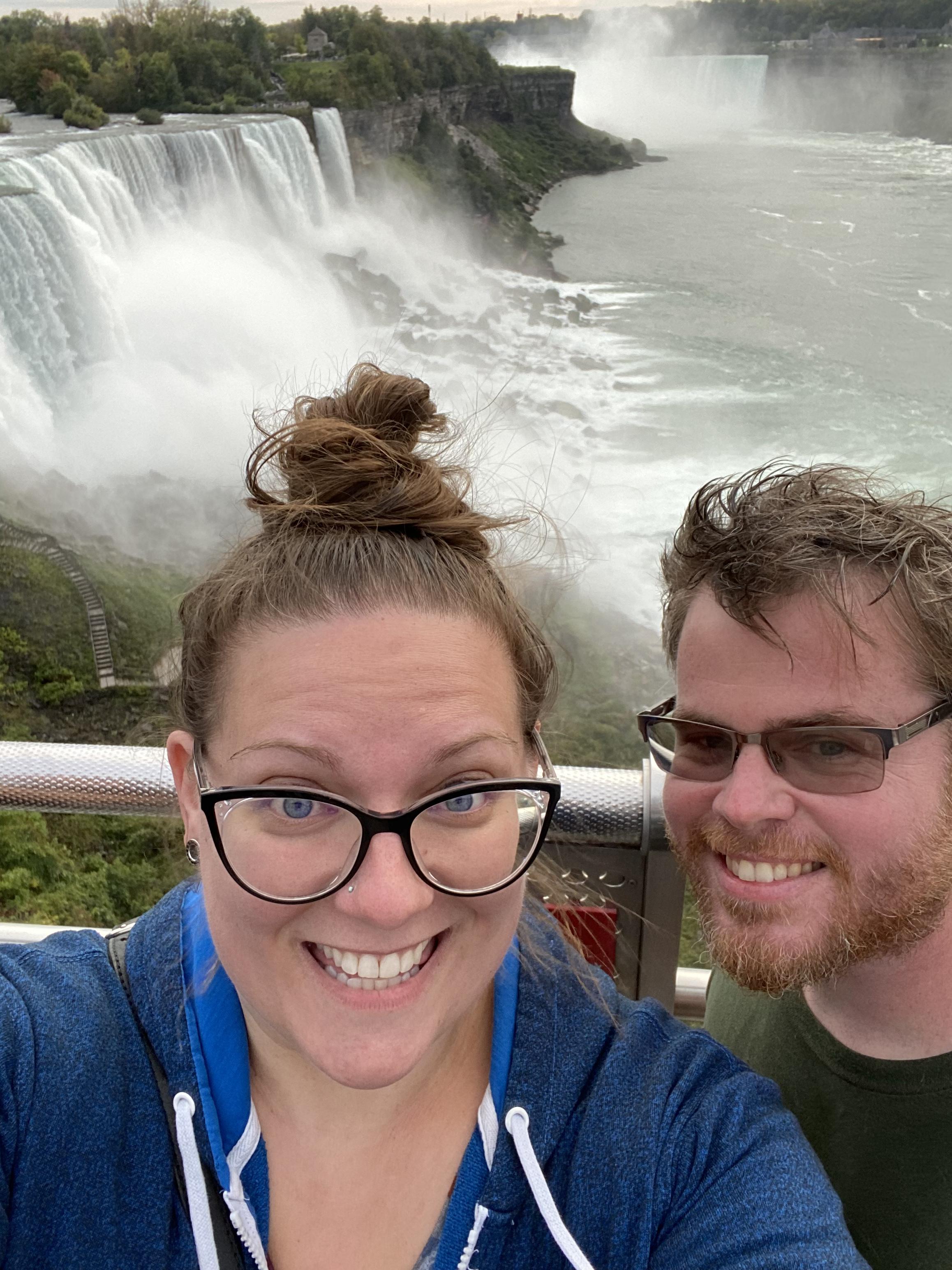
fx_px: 1100
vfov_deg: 60.0
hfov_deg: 46.8
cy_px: 635
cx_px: 476
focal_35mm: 30
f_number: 2.2
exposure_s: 1/122
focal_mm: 2.71
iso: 80
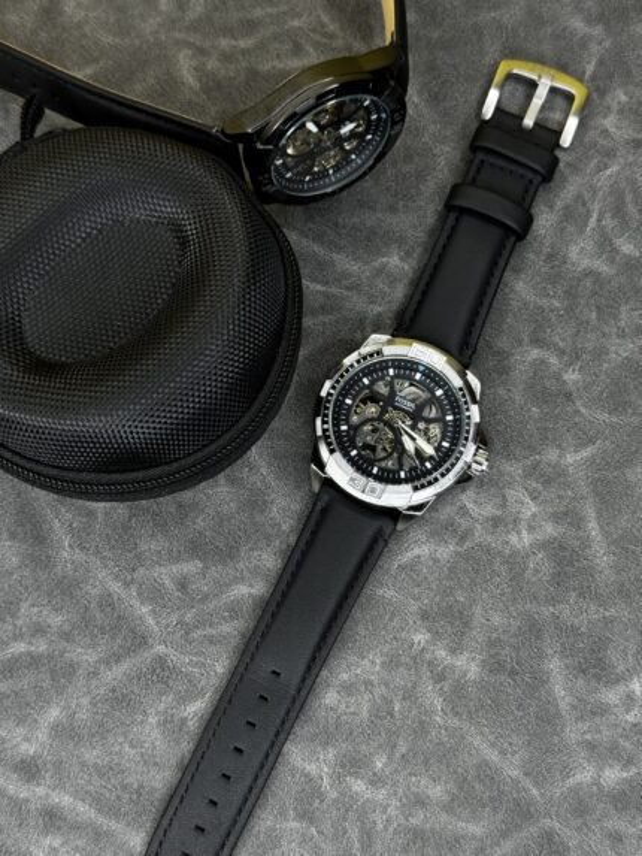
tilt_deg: -76.1
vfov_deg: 39.6
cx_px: 321
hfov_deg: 30.3
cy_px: 428
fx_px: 1187
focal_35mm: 48
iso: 64
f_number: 1.78
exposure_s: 1/477
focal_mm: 6.76
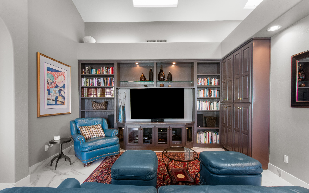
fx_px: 135
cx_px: 155
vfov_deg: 71.1
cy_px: 105
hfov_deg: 97.8
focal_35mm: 16
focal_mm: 10
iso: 500
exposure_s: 1/8
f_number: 16
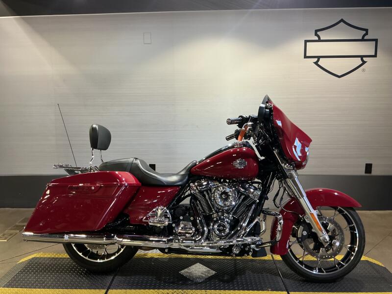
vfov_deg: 48.2
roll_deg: +0.2
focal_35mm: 29
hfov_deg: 61.7
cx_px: 196
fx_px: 328
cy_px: 147
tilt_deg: -8.8
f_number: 1.8
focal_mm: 3
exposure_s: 1/60
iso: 100
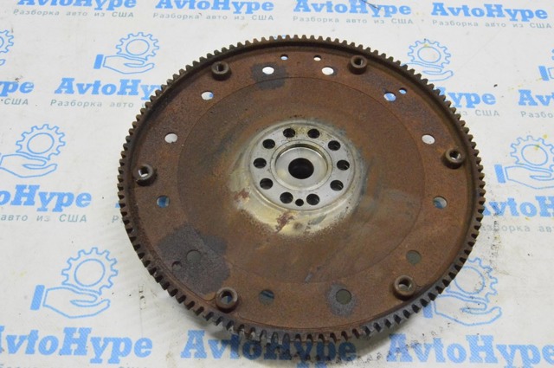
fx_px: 553
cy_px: 184
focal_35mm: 36
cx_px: 277
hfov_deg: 53.2
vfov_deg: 36.8
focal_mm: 24
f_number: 20
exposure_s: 1/20
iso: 6400
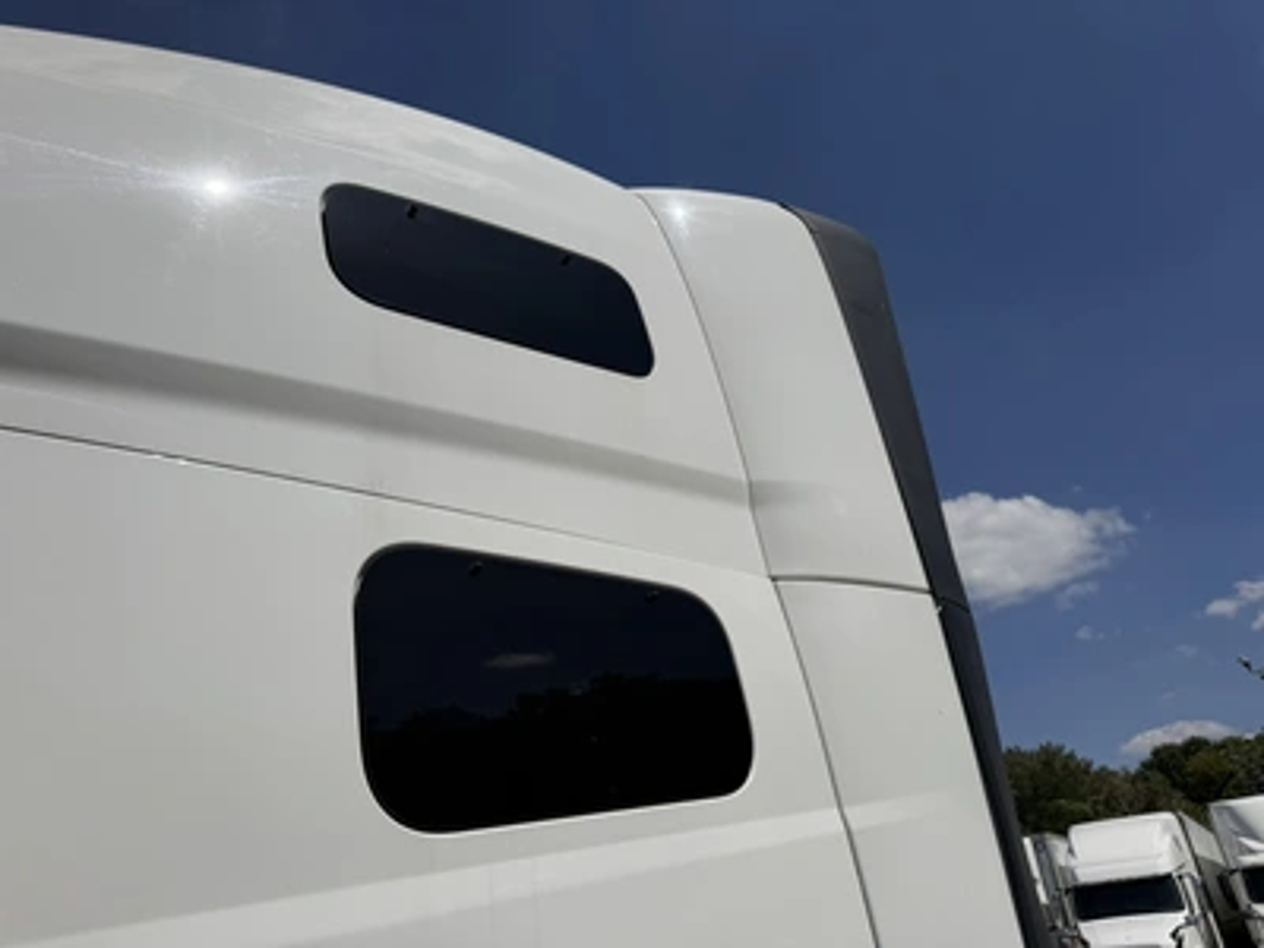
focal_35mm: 24
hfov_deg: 71.6
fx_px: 876
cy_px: 474
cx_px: 632
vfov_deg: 56.8
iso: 80
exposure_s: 1/17544
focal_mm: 6.76
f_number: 1.78
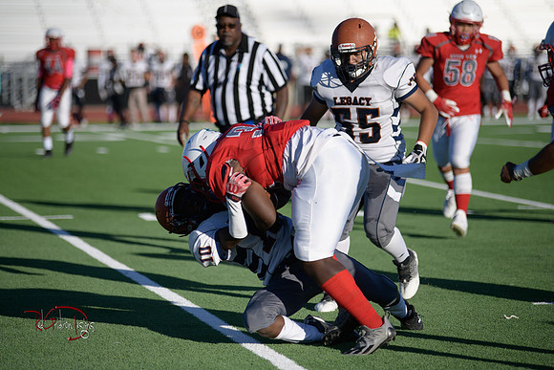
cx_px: 277
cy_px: 185
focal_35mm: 165
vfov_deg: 8.3
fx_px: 2540
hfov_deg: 12.4
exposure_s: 1/5000
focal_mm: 165
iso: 200
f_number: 2.8
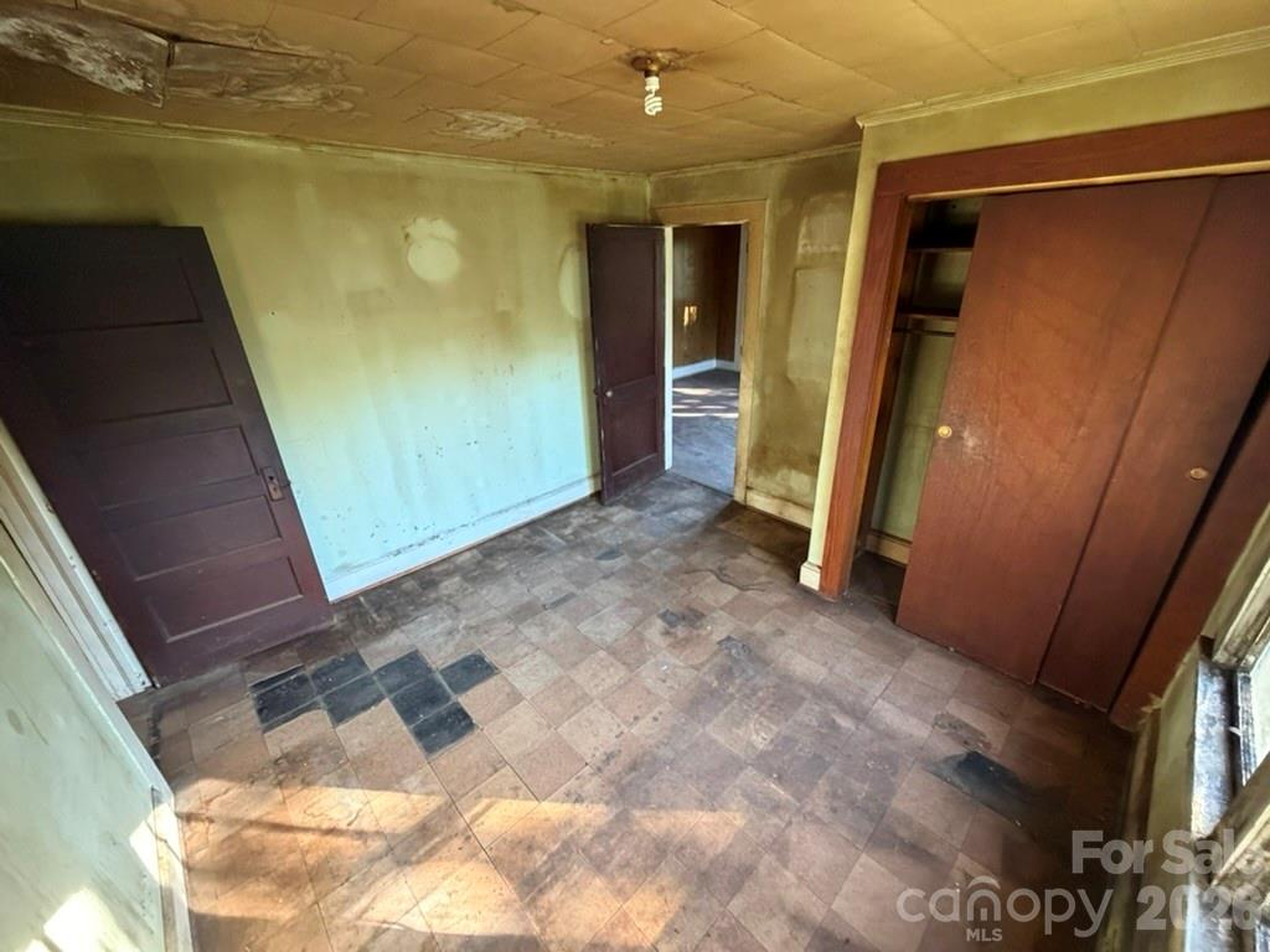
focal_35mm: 14
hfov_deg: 102.1
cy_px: 476
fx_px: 514
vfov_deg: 85.7
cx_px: 635
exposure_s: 1/60
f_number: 2.2
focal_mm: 2.22
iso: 640
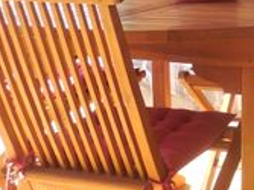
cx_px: 362
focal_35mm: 108
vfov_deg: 13.2
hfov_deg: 16.8
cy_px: -56
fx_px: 792
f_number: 3.2
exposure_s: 1/160
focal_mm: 5.3
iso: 125
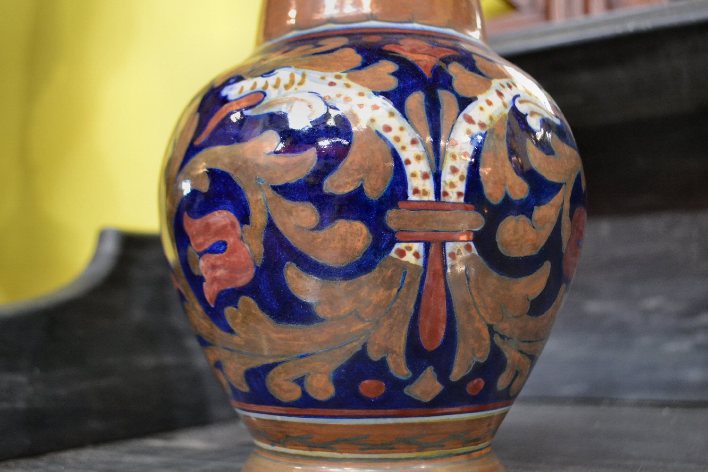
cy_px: 236
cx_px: 354
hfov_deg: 49.6
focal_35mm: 39
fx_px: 767
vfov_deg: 34.2
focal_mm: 26
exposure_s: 1/60
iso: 2800
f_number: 4.2
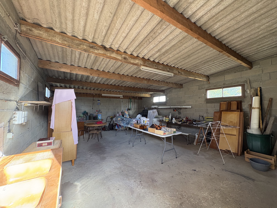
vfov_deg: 85.7
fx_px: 112
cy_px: 104
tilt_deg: +2.6
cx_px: 138
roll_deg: +1.4
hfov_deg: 102.1
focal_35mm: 14
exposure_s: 1/64
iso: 250
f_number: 2.2
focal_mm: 2.22
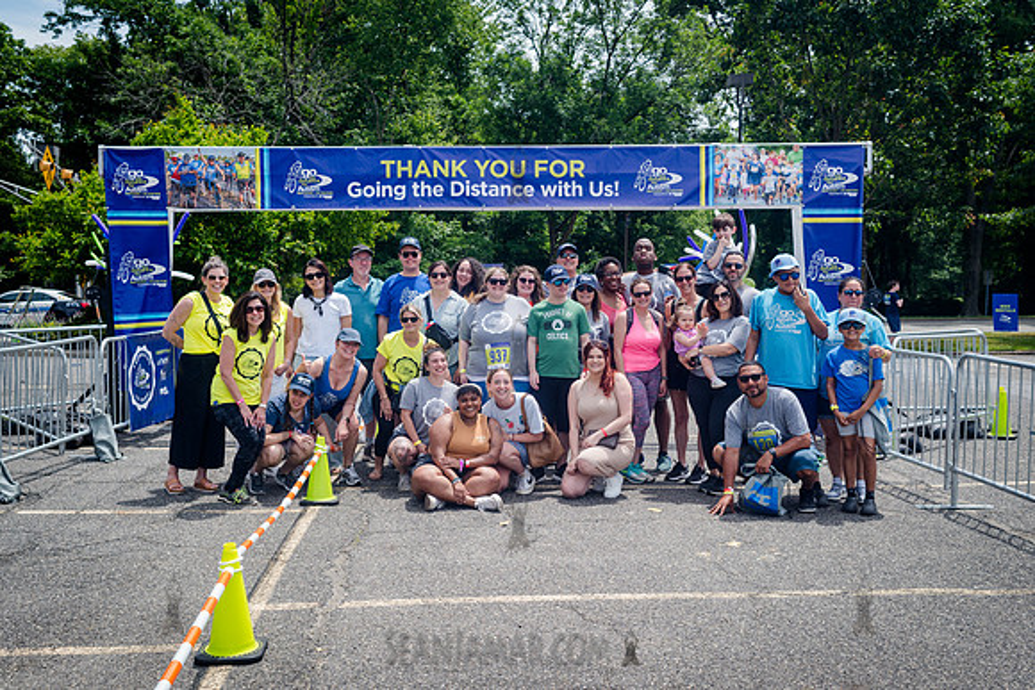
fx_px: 1065
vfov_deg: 35.9
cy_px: 345
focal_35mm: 37
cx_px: 518
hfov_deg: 51.8
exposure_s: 1/640
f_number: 5.6
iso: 200
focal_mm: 35
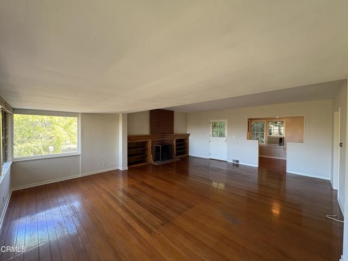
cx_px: 174
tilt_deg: -0.2
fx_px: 141
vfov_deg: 85.7
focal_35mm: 14
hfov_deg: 102.1
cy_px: 130
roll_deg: -0.9
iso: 250
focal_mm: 2.22
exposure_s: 1/75
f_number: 2.2
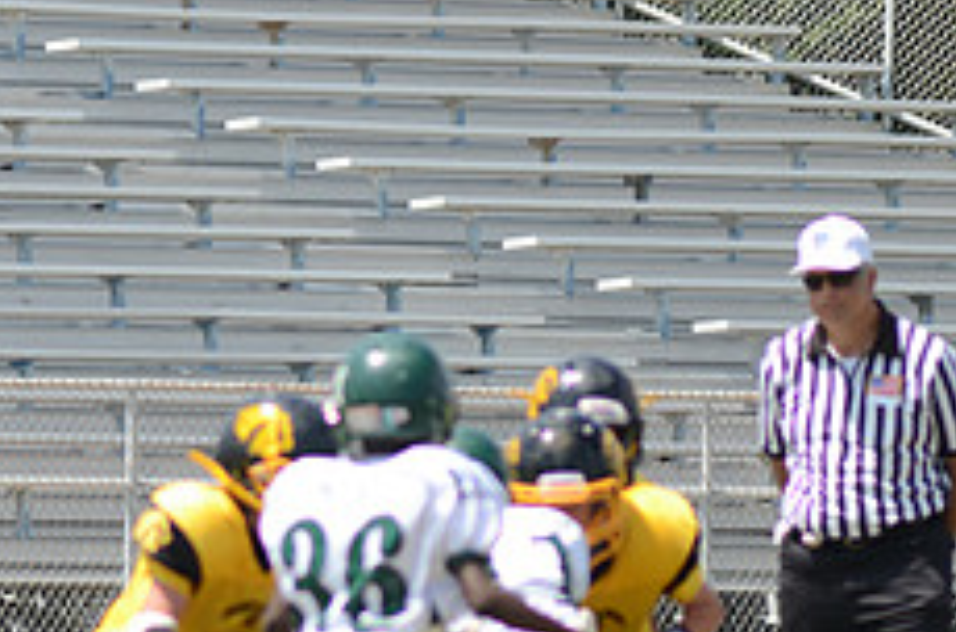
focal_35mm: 757
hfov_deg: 2.7
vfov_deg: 1.8
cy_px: 599
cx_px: -245
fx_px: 20047
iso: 200
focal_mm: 200
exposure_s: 1/640
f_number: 5.6
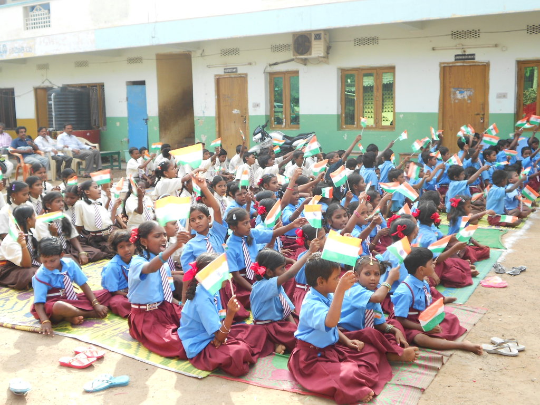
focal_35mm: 37
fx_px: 577
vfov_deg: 38.7
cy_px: 202
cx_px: 270
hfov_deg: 50.1
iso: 80
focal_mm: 6.7
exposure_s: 1/80
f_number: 3.9
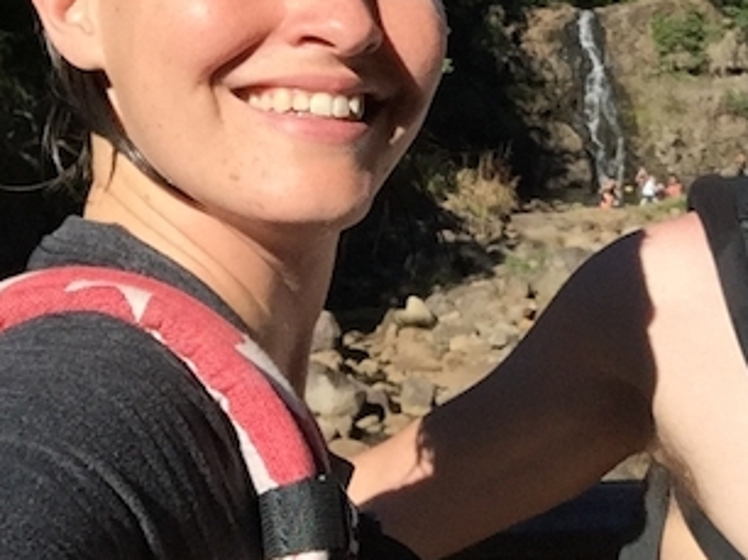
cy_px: 192
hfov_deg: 27.3
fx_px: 1533
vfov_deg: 20.6
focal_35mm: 71
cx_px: 460
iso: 32
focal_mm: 2.65
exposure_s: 1/2283
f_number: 2.2
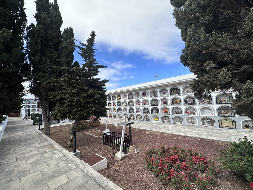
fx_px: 102
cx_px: 126
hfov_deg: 102.1
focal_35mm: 14
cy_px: 95
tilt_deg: +6.5
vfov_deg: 85.7
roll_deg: +2.8
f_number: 2.2
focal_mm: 2.22
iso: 40
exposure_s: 1/1473
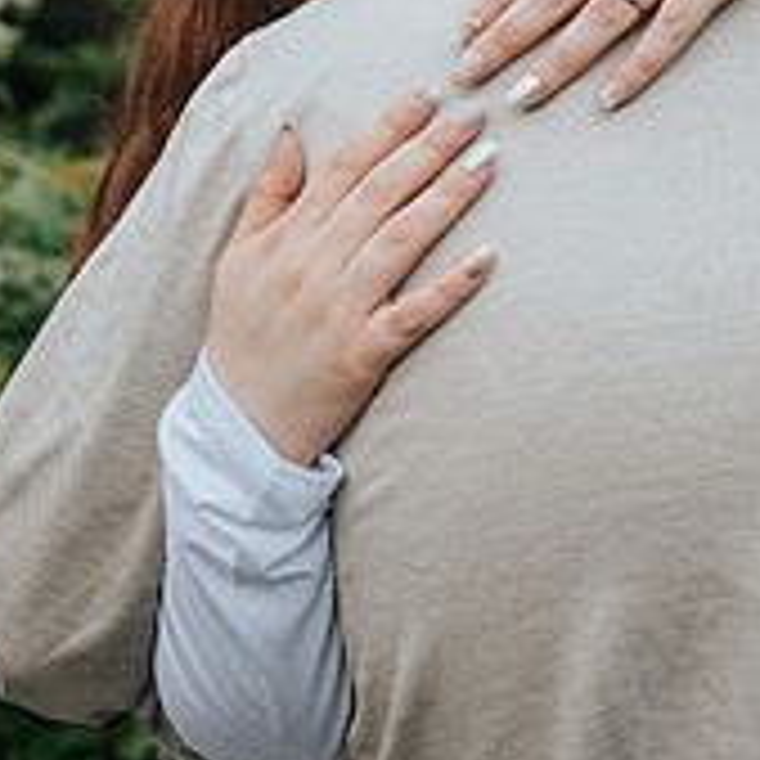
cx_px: 544
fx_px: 1962
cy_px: -9
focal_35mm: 79
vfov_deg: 21.1
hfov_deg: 21.8
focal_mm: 35
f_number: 3.2
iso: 1000
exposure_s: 1/500
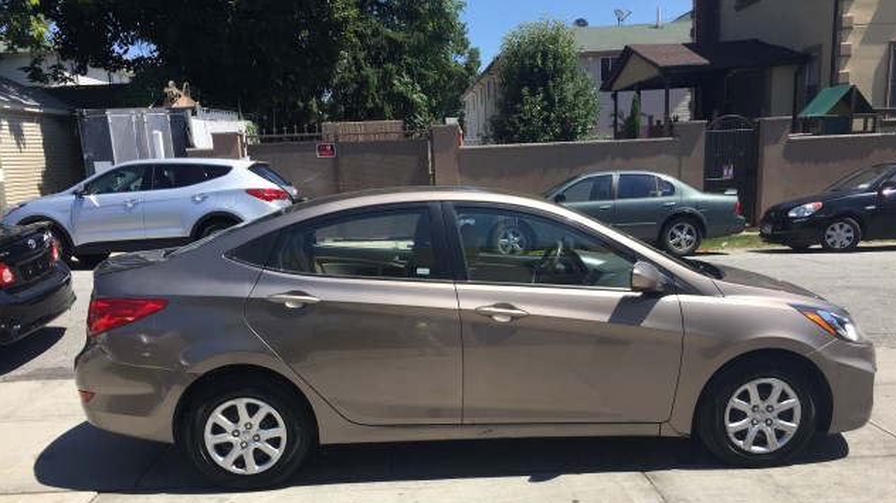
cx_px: 452
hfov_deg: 61.0
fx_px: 760
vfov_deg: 36.2
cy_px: 339
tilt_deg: -10.3
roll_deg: +2.1
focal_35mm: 32
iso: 32
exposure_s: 1/1582
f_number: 2.2
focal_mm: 4.15
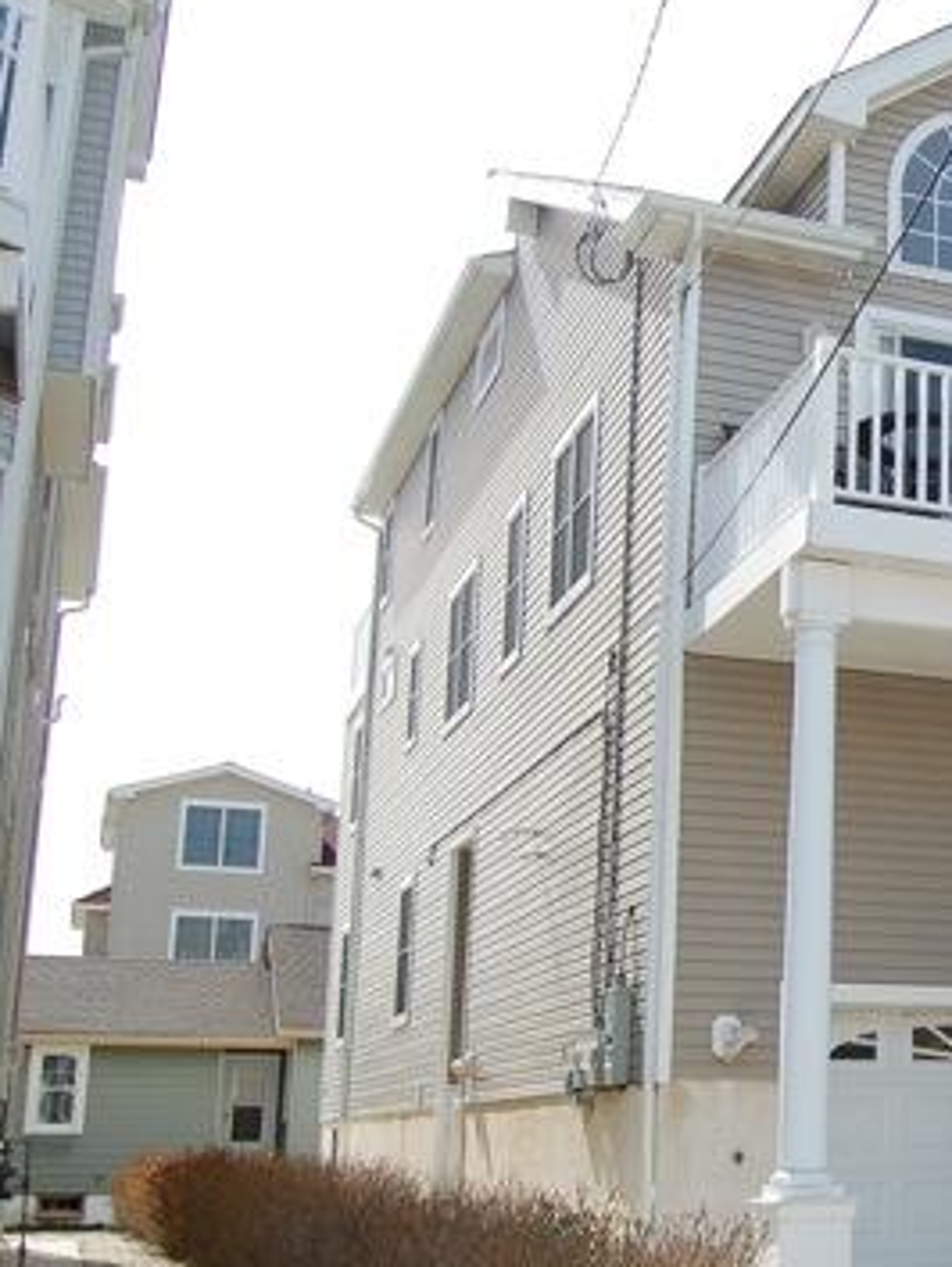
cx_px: 1142
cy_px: 680
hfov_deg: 25.3
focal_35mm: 52
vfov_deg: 36.8
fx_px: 1904
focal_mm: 20
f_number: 8
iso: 200
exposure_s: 1/400
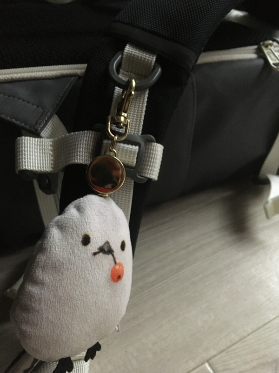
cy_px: 186
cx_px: 140
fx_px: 312
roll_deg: +1.4
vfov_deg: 61.7
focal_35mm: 29
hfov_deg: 48.2
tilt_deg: -40.9
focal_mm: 4.15
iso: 250
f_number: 2.2
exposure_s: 1/15
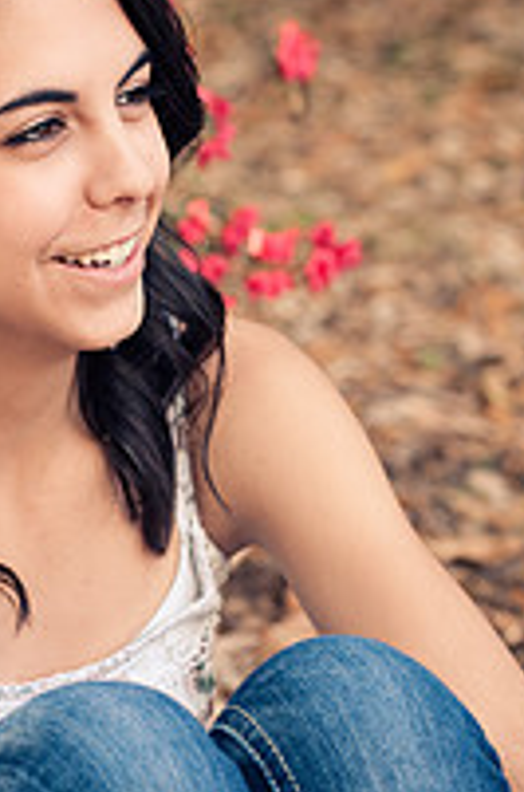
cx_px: 100
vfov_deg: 18.3
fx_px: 2458
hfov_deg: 12.1
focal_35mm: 112
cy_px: 453
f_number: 3.2
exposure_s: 1/250
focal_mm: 50
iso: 200
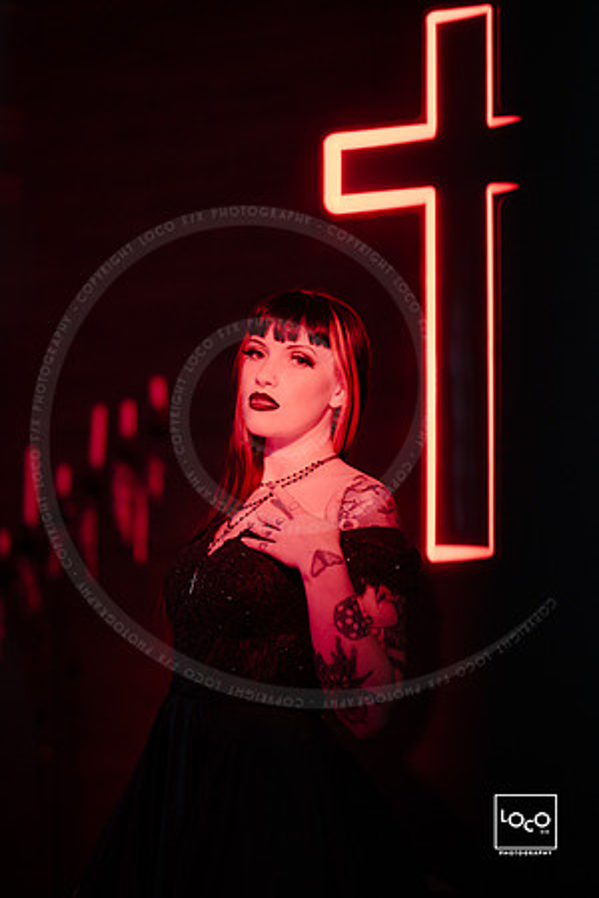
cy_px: 449
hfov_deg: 16.1
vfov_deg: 23.9
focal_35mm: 85
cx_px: 300
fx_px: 2121
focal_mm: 85
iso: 320
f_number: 1.2
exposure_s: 1/320
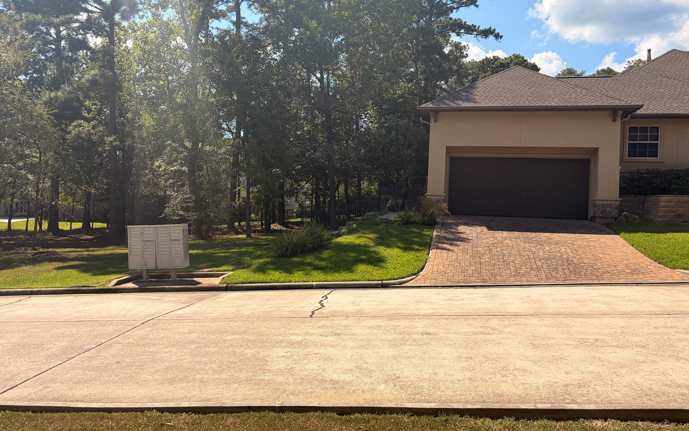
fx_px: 526
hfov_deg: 66.5
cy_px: 208
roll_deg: -1.2
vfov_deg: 44.5
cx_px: 344
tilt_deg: +0.5
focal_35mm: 28
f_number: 1.6
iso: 50
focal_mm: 5.96
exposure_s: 1/3623
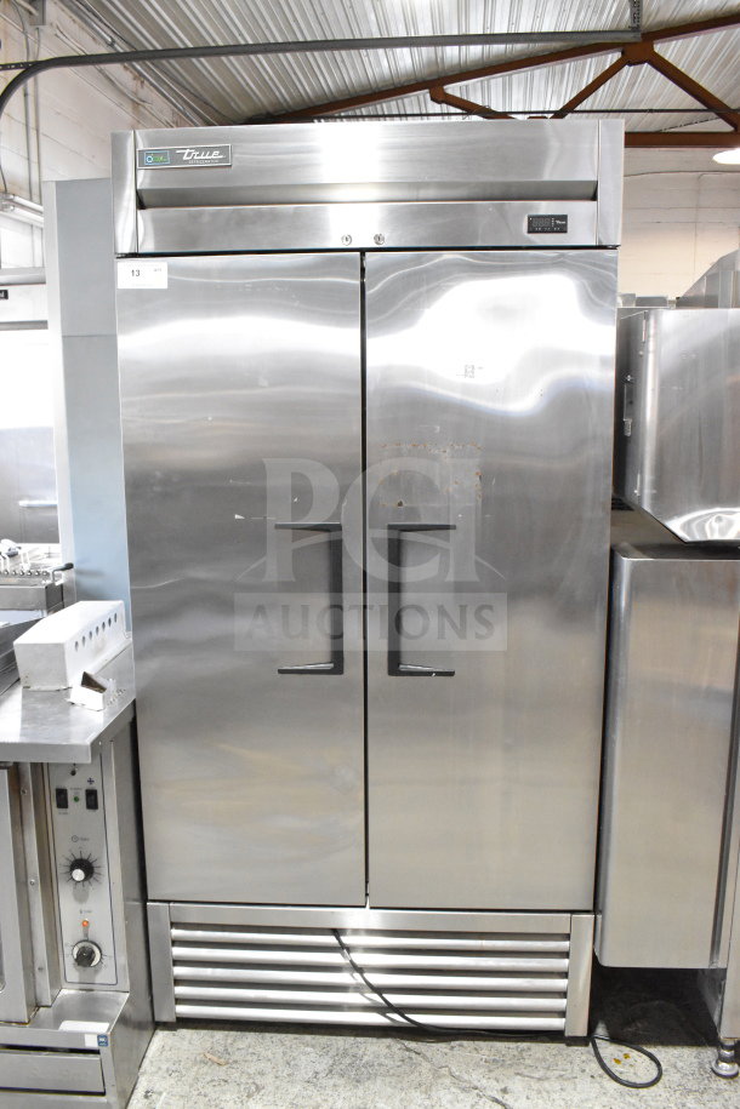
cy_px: 554
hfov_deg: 43.6
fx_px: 925
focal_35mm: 30
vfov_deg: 61.9
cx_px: 370
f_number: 8
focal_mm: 20
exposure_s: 1/200
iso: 6400
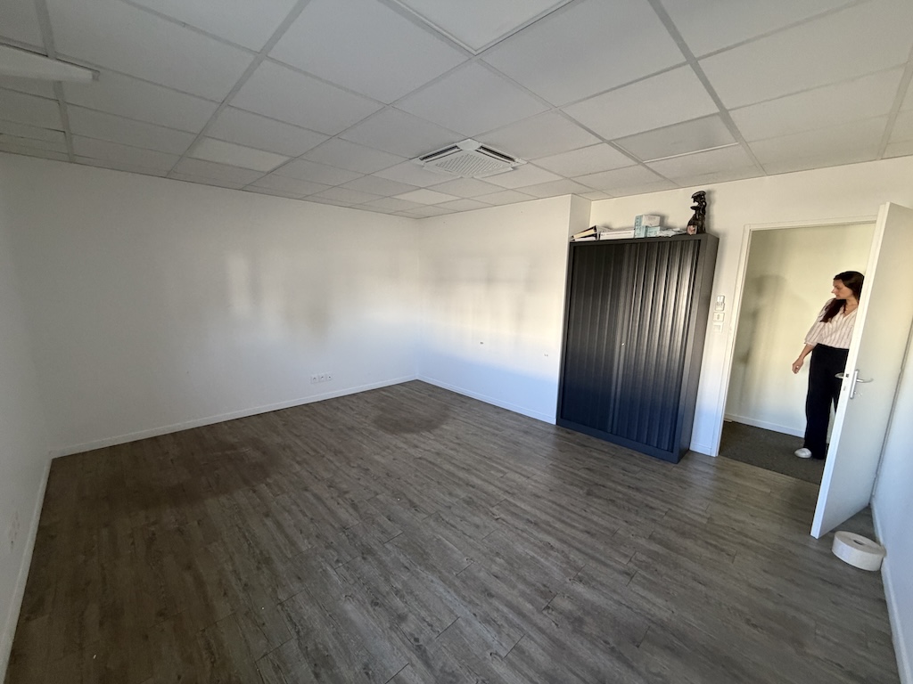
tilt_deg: -10.0
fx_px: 369
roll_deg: -1.0
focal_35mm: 14
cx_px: 456
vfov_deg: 85.7
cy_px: 342
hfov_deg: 102.1
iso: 400
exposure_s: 1/60
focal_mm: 2.22
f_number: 2.2
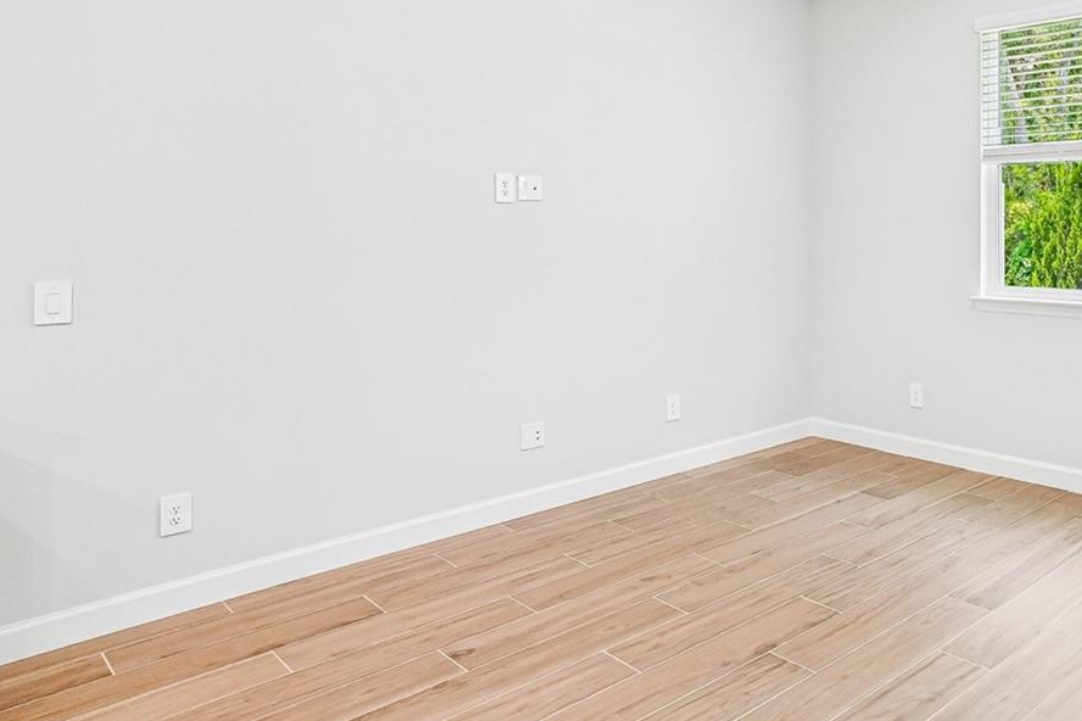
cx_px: 888
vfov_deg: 47.0
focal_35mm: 27
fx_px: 811
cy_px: 233
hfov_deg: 61.0
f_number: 8
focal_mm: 10
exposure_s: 1/30
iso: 500
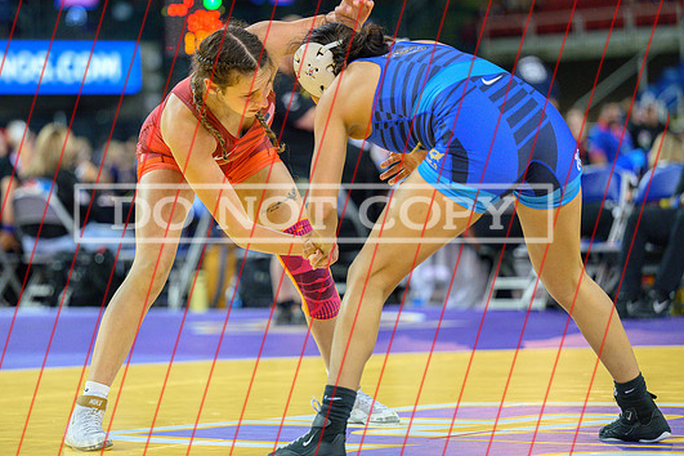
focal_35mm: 150
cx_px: 294
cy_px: 211
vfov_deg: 9.1
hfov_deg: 13.7
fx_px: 2850
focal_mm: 130
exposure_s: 1/800
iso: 2800
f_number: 2.8
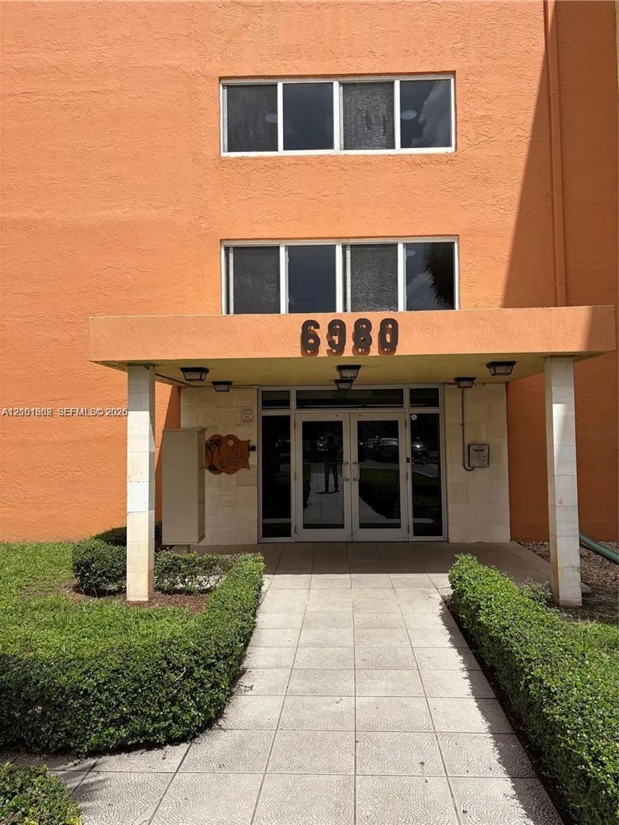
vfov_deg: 67.3
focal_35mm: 26
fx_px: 620
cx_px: 310
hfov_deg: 53.1
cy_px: 412
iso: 50
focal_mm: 5.96
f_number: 1.6
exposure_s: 1/5348
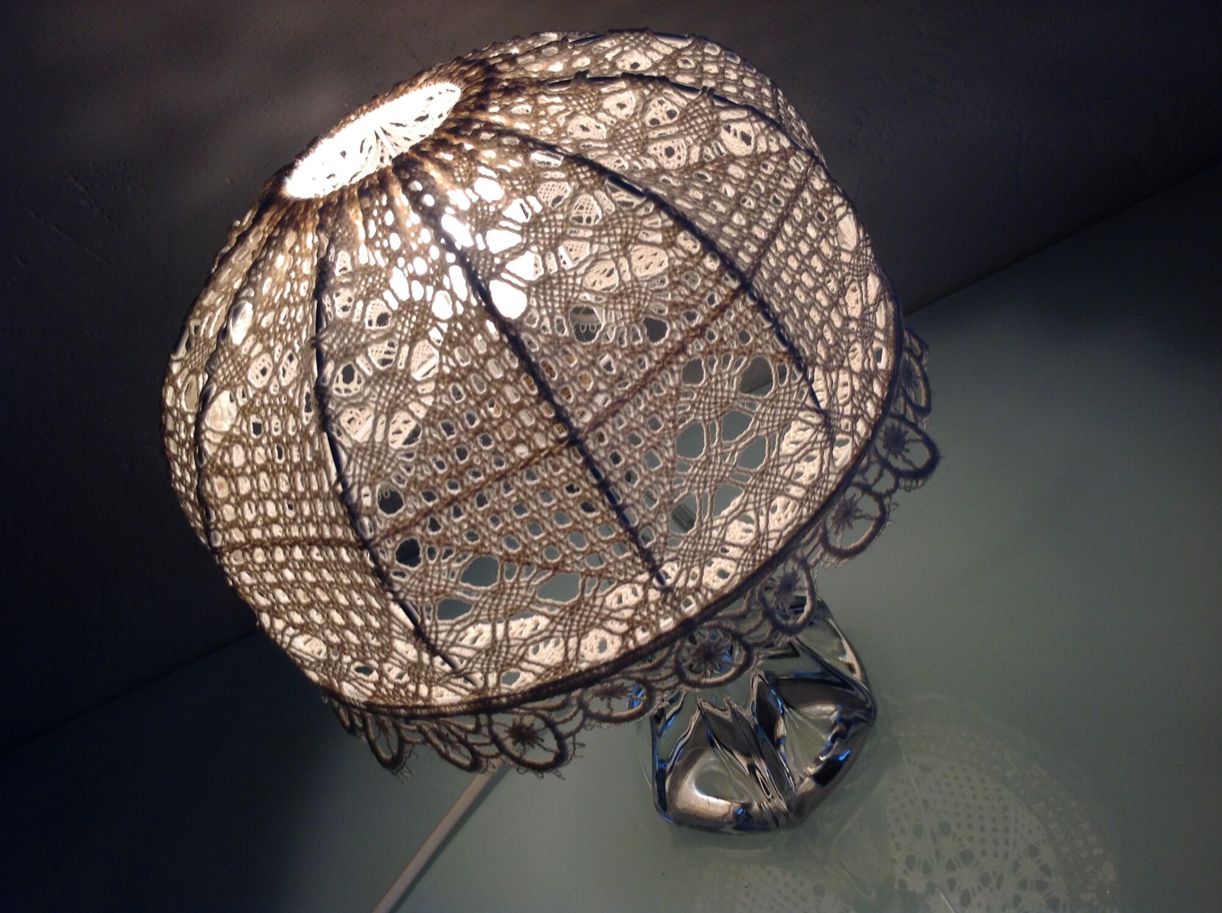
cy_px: 456
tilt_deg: -35.5
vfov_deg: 40.6
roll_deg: +33.3
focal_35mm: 35
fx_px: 1234
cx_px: 611
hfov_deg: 52.7
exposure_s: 1/100
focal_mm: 4.28
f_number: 2.4
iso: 50
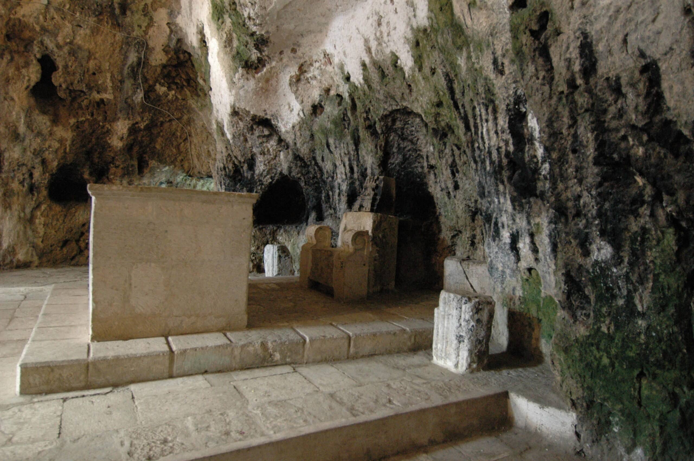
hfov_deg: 77.4
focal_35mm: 22
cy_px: 230
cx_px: 347
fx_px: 433
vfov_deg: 56.1
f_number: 4
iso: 1600
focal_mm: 15
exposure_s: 1/8
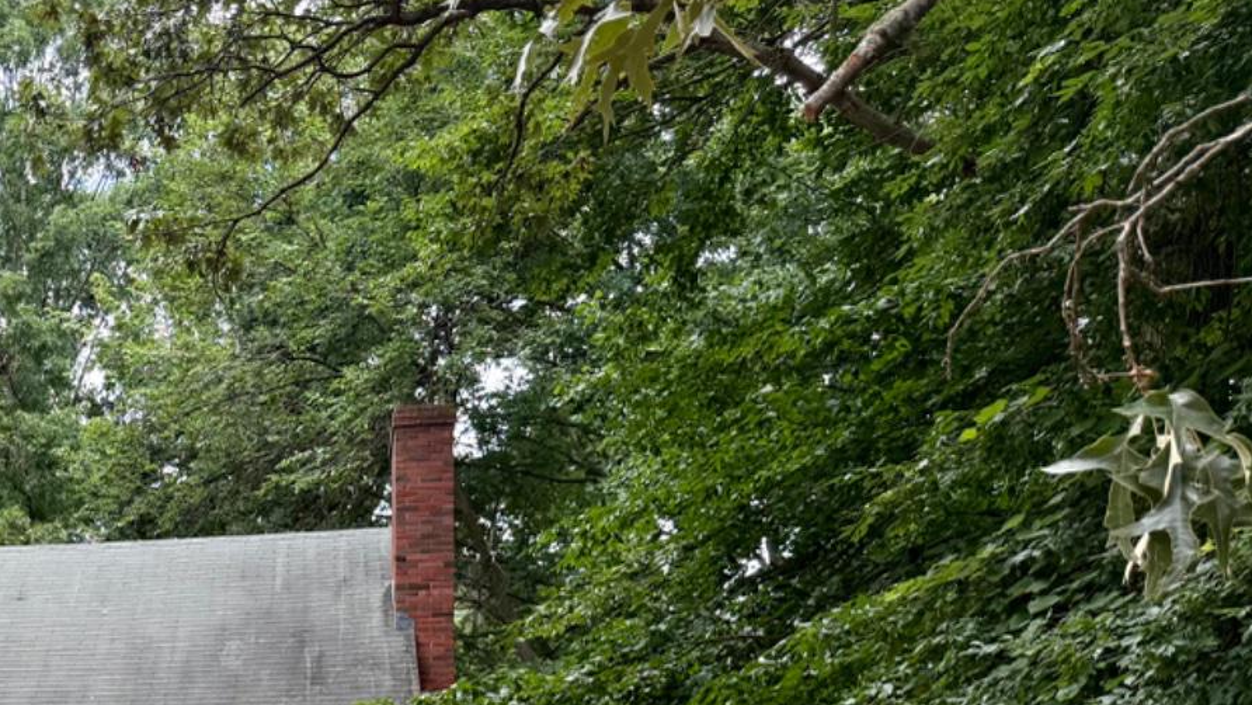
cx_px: -138
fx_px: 1992
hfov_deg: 30.9
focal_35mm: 60
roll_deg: -2.0
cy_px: 843
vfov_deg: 19.0
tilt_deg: +8.4
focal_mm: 6.76
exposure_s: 1/831
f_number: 1.78
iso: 100
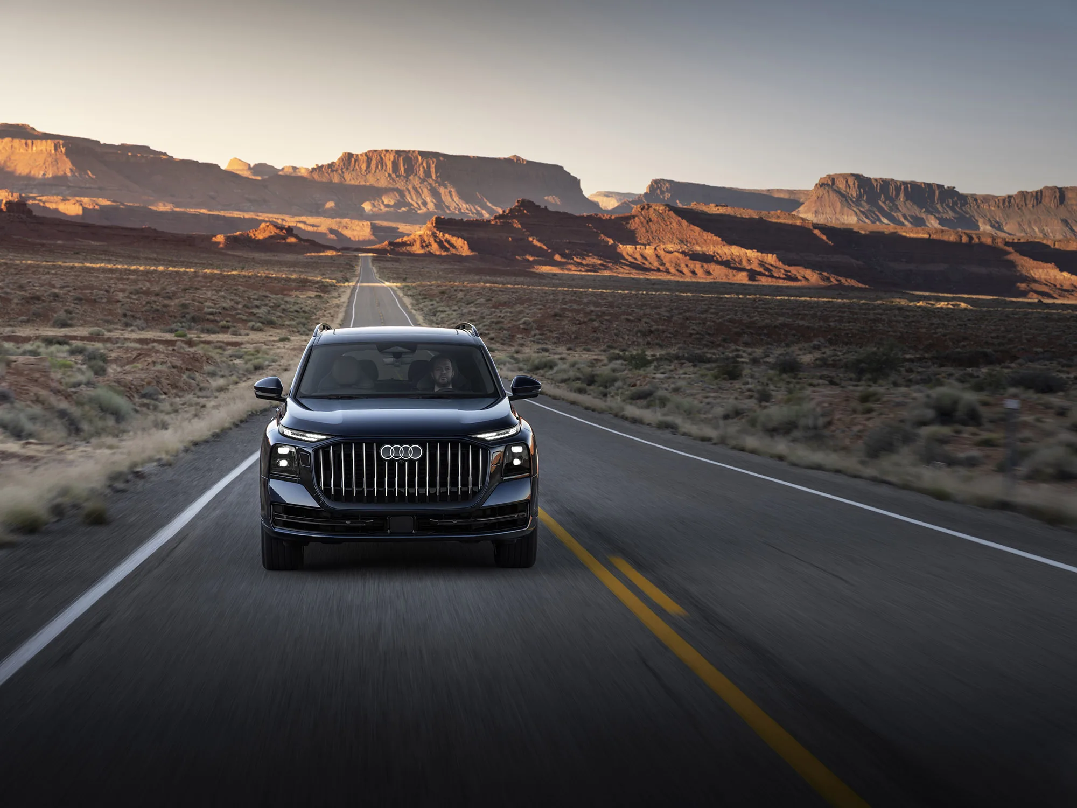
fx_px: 2178
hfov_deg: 27.8
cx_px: 538
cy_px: 404
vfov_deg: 21.0
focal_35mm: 70
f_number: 7.1
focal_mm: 88.3
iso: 125
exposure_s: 1/15
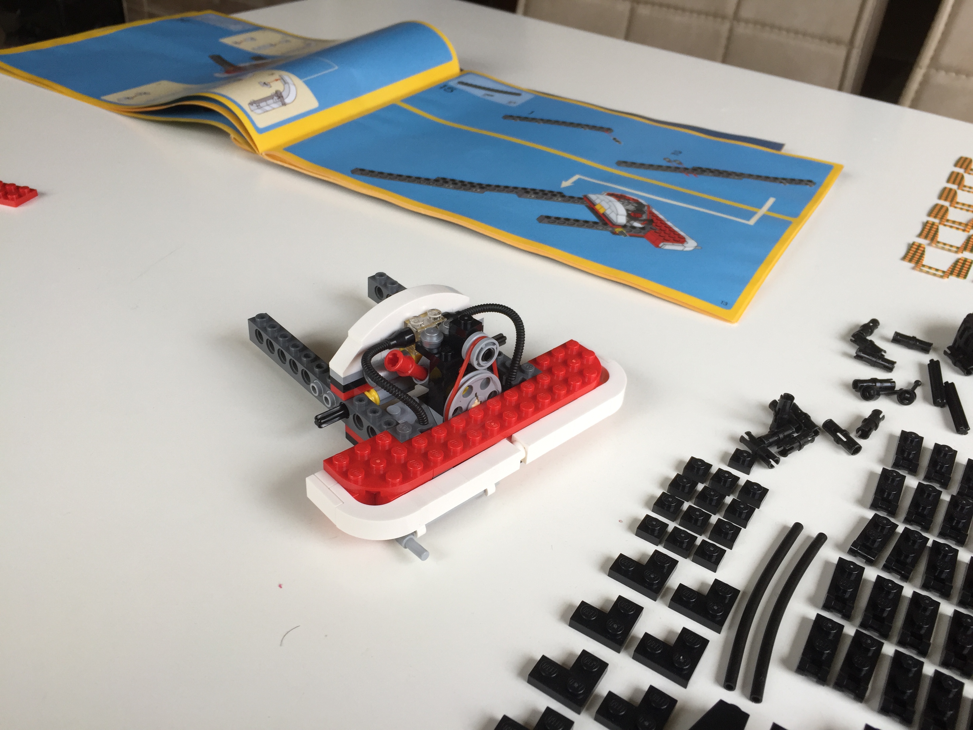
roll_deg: -5.0
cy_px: 365
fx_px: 815
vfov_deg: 48.2
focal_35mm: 29
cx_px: 486
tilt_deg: -35.2
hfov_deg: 61.7
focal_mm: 4.15
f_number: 2.2
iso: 40
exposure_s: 1/100
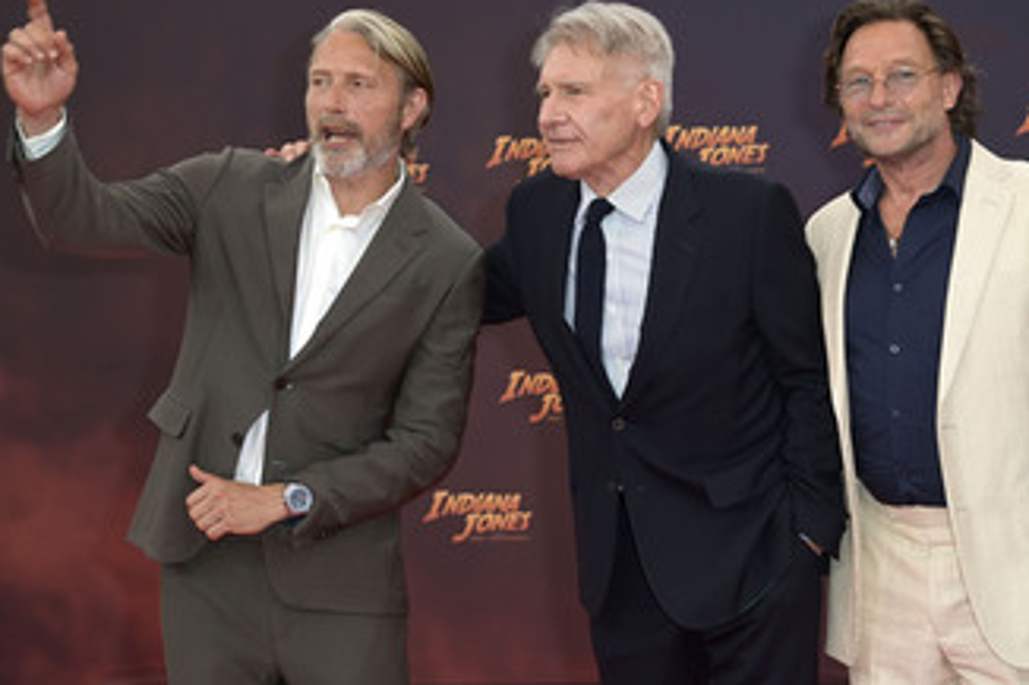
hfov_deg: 18.9
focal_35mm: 108
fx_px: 3085
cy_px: 278
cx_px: 668
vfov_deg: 12.7
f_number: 5.6
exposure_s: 1/250
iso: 640
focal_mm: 78
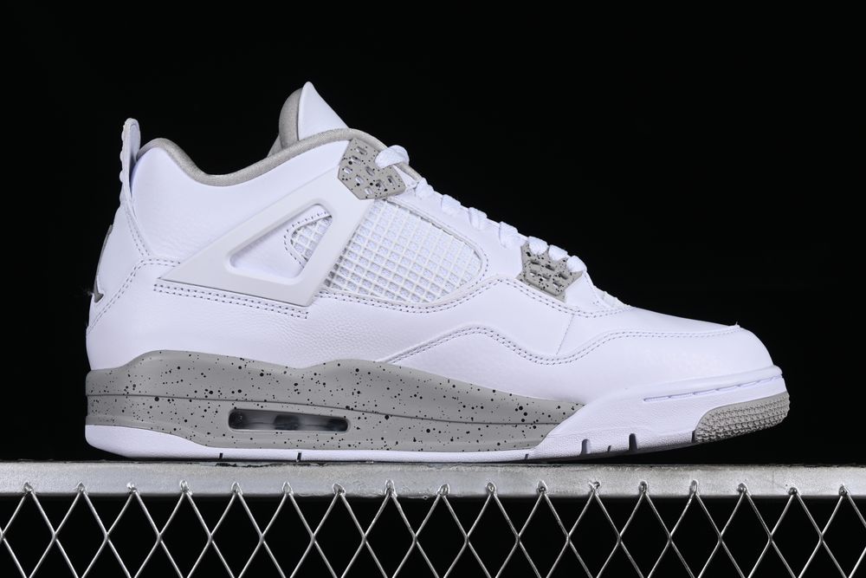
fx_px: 1804
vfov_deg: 18.2
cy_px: 289
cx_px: 433
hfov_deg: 27.0
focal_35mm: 75
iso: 160
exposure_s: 1/80
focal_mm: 50
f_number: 9
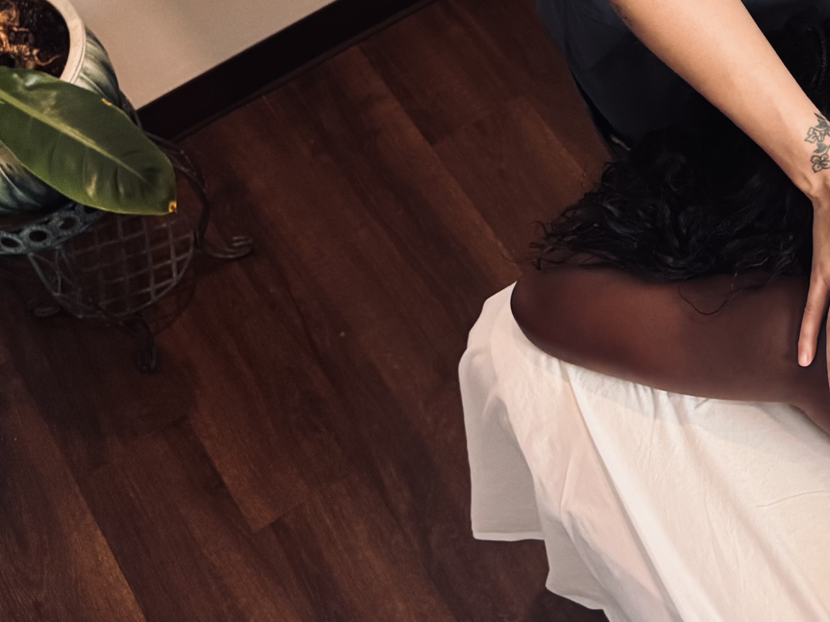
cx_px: 988
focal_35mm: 70
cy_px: 75
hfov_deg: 25.1
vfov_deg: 20.6
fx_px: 1679
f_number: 1.78
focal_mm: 6.76
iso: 400
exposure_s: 1/60
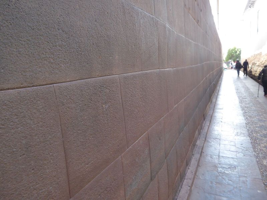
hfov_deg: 65.3
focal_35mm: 27
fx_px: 208
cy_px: 100
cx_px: 134
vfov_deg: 51.4
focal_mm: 4.7
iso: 160
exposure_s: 1/60
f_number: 3.4
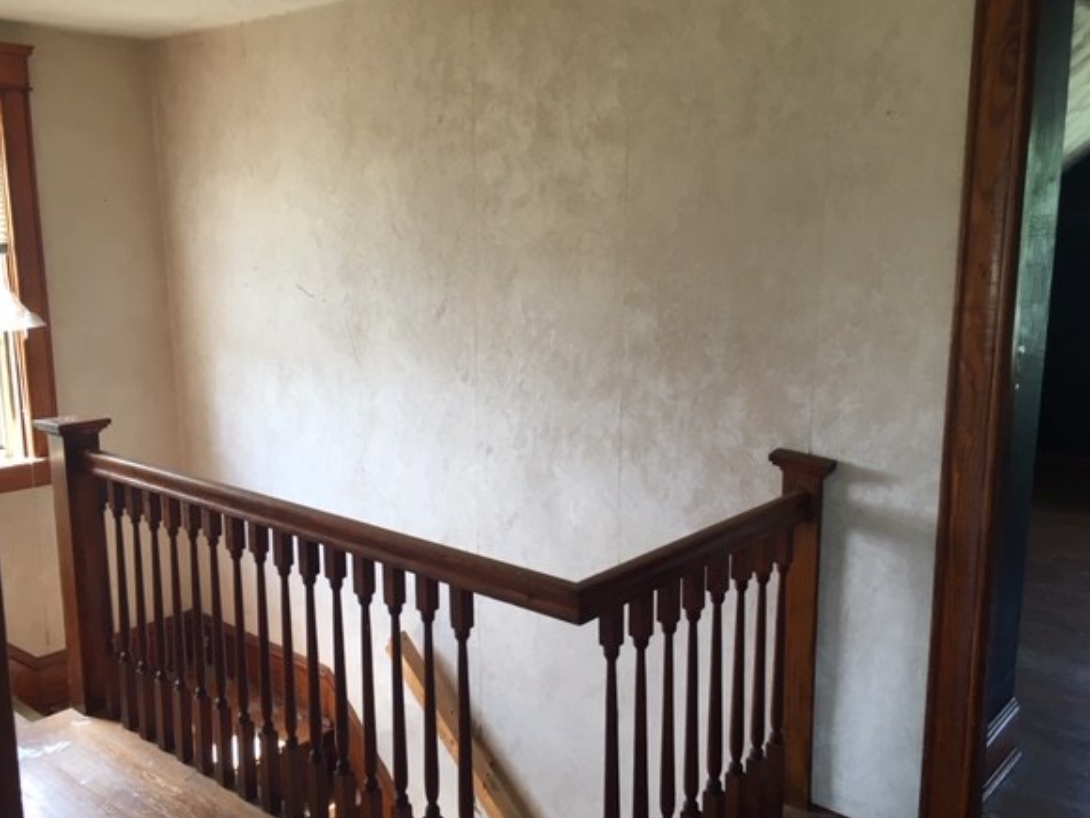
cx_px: 494
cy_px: 425
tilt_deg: -8.4
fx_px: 1008
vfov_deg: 44.2
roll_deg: +2.1
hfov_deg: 56.7
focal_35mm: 32
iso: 25
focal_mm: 4.15
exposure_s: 1/30
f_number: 2.2
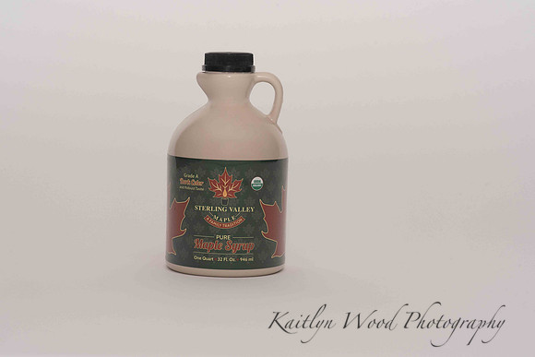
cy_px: 178
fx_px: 1263
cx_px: 268
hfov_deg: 23.9
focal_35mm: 85
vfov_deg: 16.1
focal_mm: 85
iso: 400
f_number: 13
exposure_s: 1/100
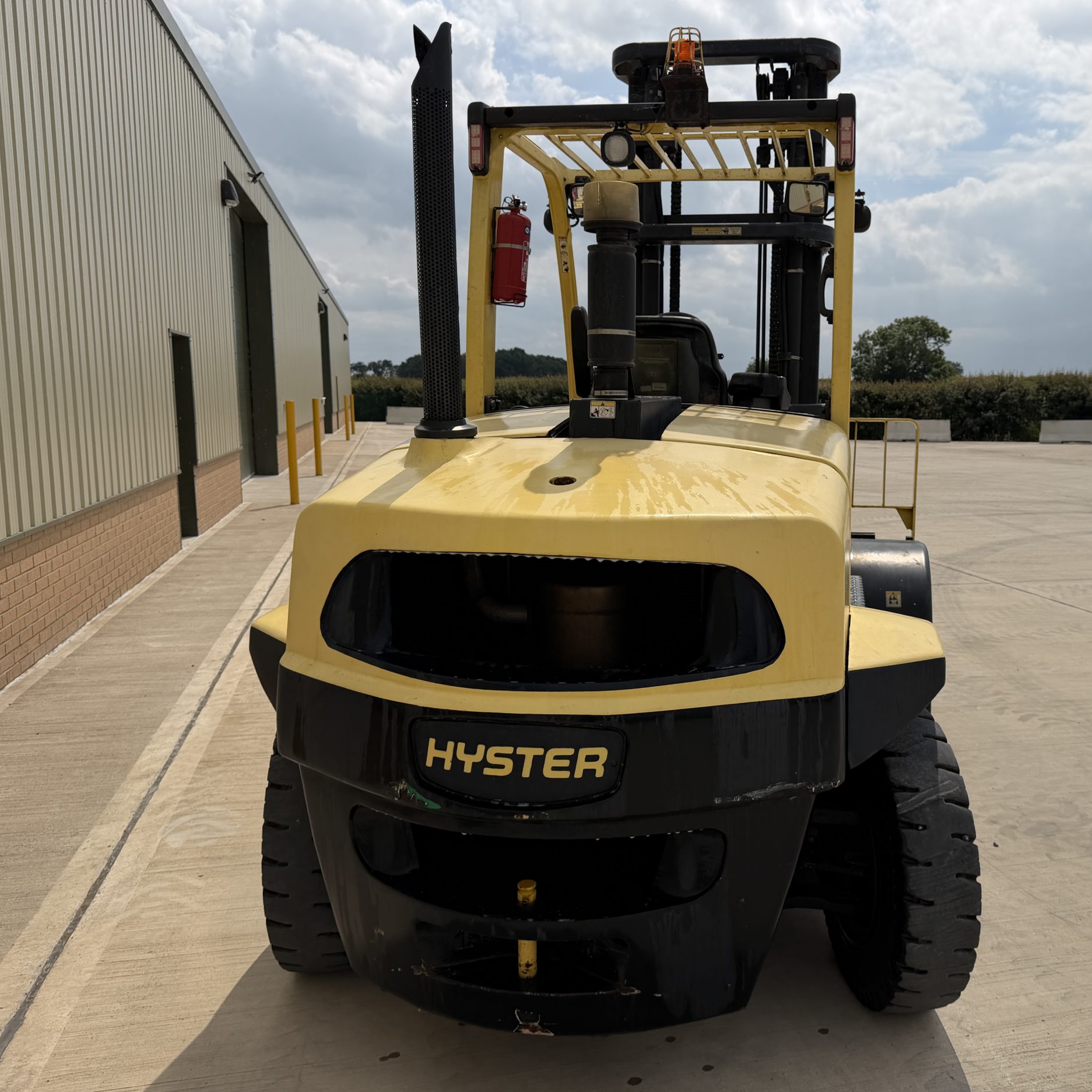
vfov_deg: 55.6
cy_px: 536
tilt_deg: -8.3
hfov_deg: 54.7
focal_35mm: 29
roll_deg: -0.2
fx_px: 1035
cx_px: 708
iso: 80
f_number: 1.78
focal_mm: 6.76
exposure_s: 1/11905
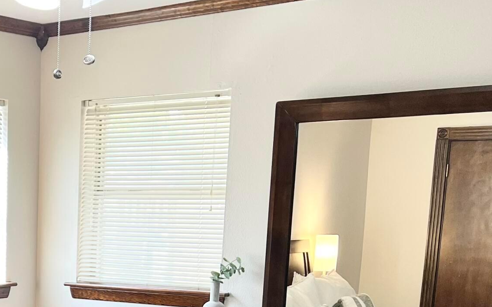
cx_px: -49
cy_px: 382
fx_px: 979
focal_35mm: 73
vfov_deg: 17.0
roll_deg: -0.1
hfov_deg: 26.1
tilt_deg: -11.5
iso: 100
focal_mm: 5.7
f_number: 1.5
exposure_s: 1/120
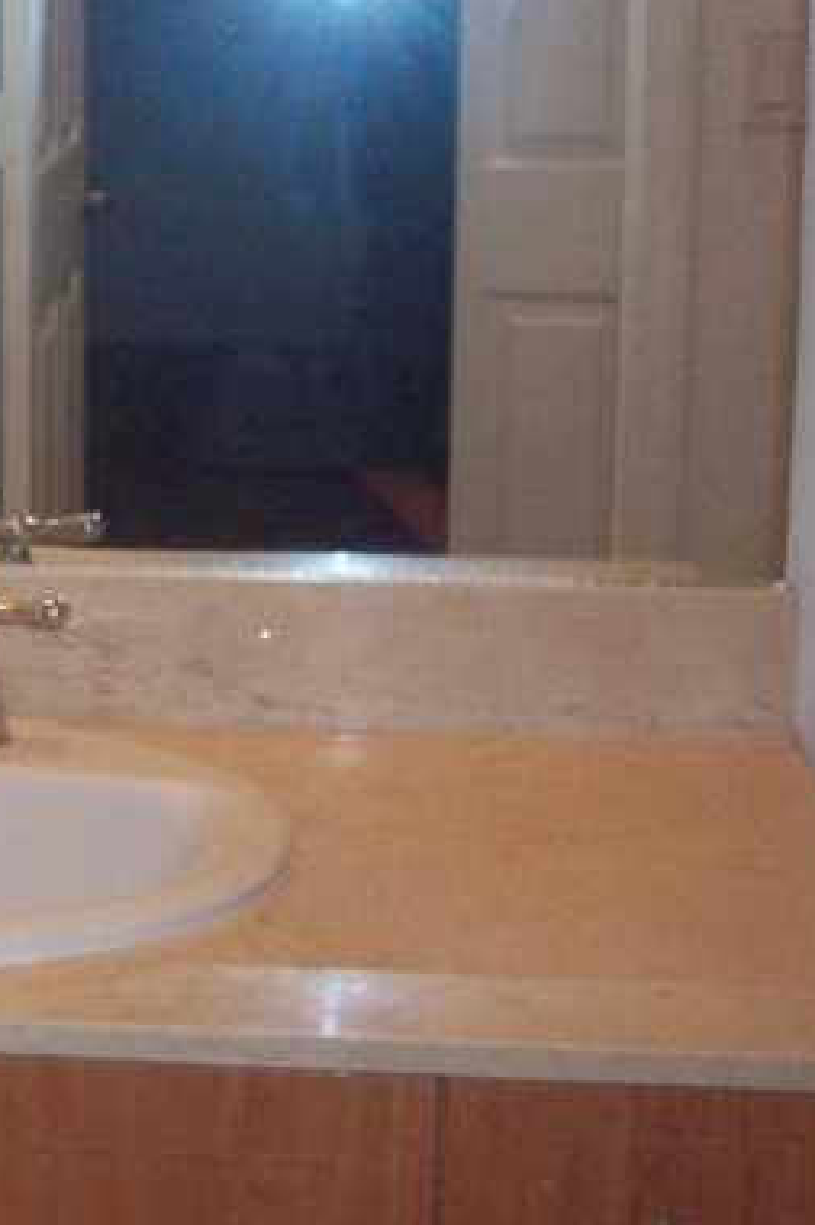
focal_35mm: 81
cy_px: 548
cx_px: -225
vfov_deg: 25.1
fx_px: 2753
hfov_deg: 16.0
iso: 200
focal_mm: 6.2
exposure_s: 1/64
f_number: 2.8
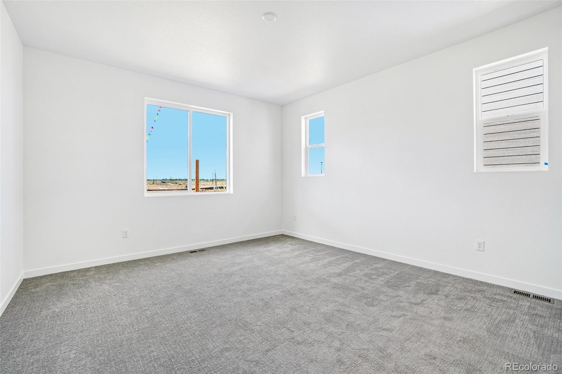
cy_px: 187
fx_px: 234
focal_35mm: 15
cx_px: 281
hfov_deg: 100.4
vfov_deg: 77.3
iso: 400
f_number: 8
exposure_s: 1/125
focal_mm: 10
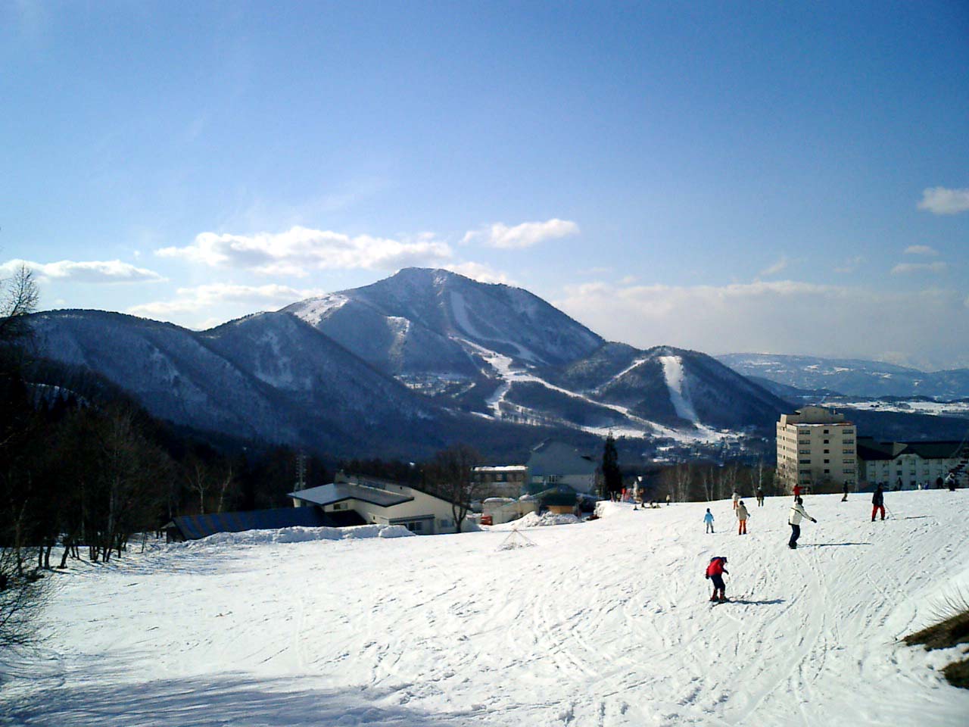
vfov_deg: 39.7
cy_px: 364
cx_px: 484
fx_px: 1008
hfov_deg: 51.4
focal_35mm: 36
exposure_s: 1/6400
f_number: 3.2
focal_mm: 7.5
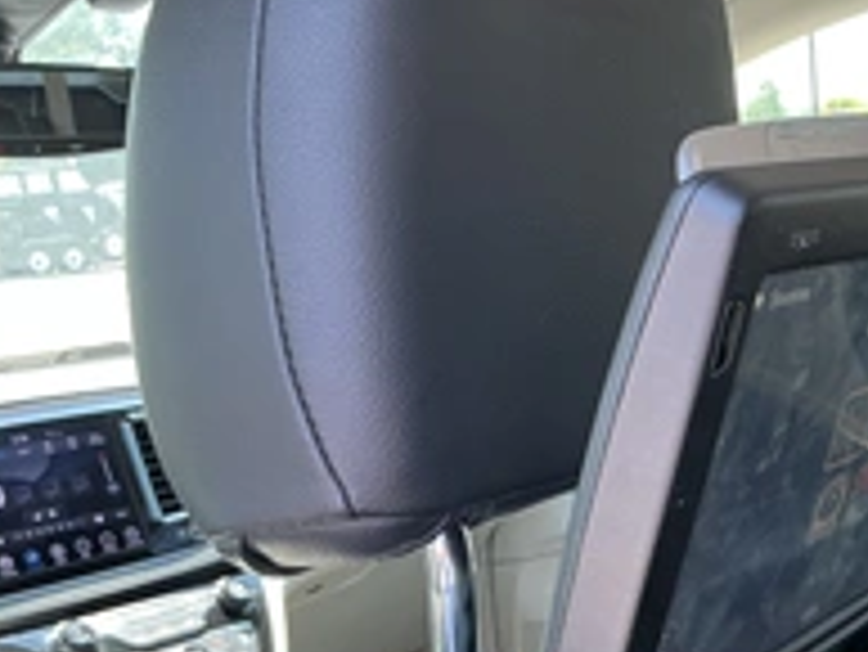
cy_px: 531
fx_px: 1455
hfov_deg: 31.5
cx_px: 796
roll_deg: +4.4
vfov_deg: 24.8
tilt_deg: -14.1
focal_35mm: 58
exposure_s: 1/122
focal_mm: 3
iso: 64
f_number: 1.8
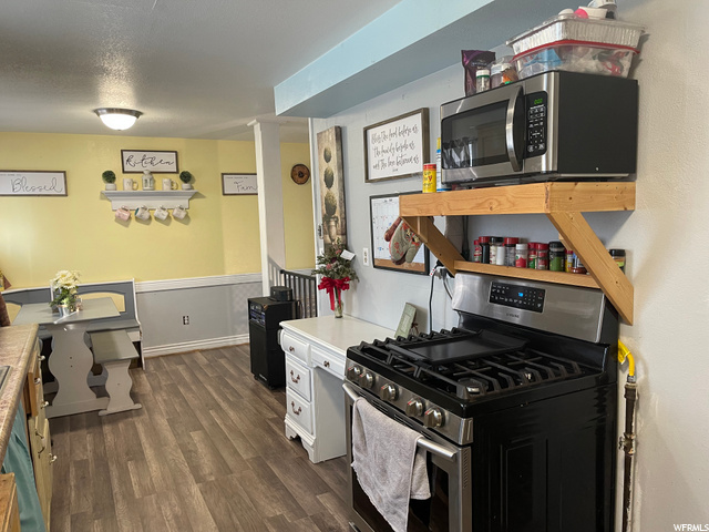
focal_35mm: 26
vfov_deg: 53.1
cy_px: 266
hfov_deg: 67.3
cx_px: 354
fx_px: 533
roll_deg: +1.9
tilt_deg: -6.7
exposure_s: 1/60
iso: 160
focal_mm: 5.1
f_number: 1.6
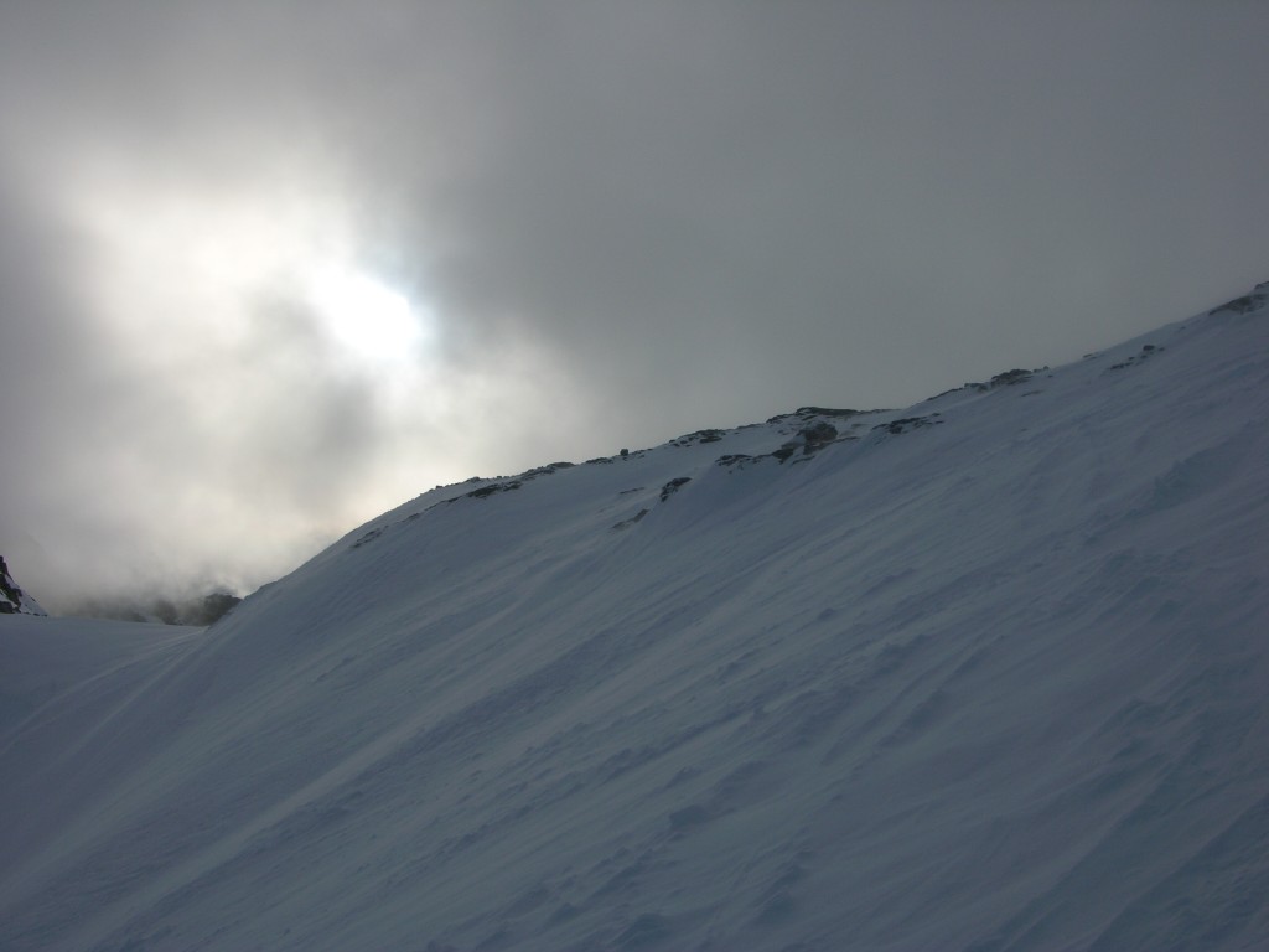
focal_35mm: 42
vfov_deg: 34.3
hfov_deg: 44.8
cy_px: 476
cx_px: 634
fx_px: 1540
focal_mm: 10.7
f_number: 7.3
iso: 50
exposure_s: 1/362
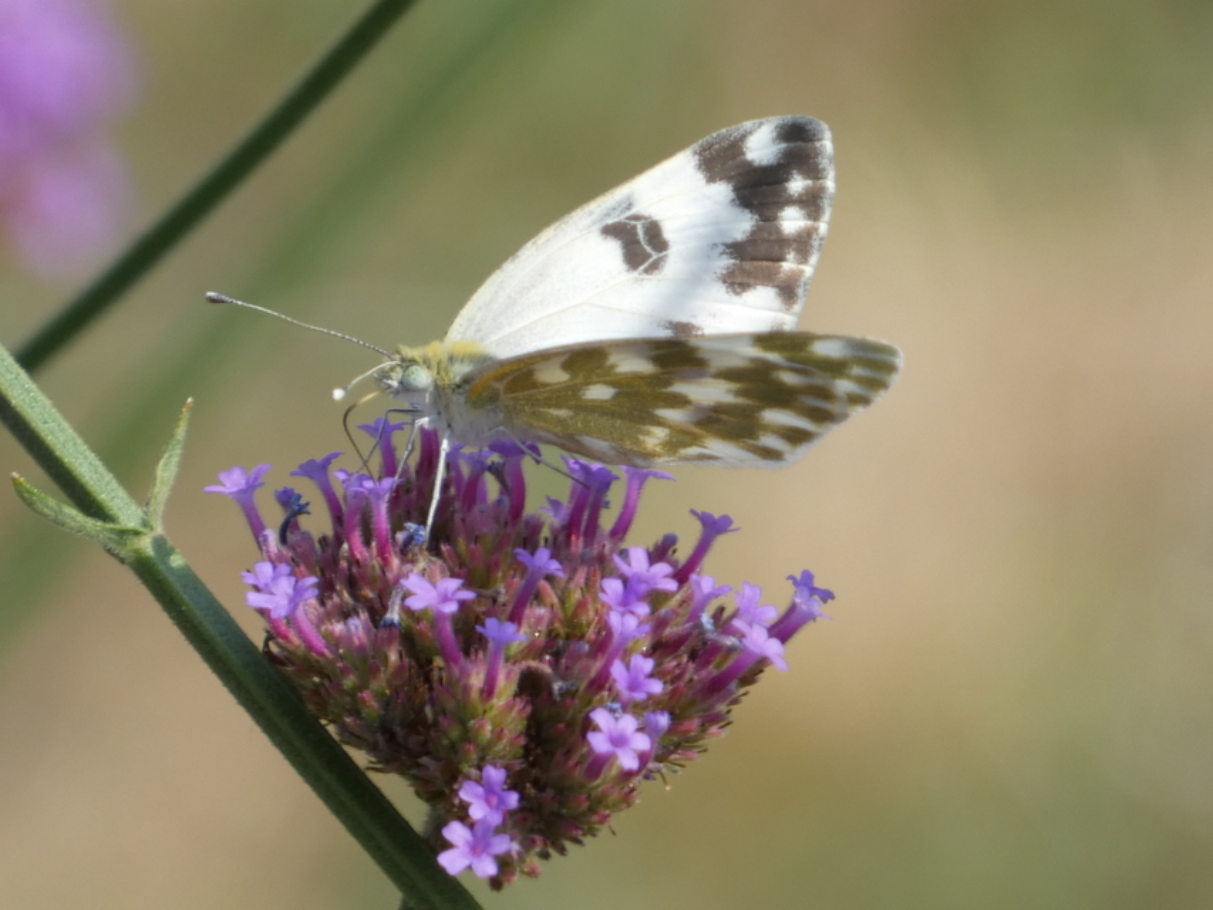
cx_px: 606
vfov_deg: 1.8
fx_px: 28983
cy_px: 455
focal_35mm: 827
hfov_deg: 2.4
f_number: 5.6
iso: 80
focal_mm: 148.1
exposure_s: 1/125
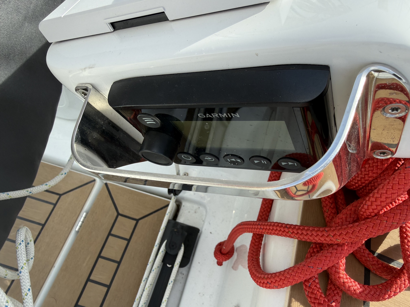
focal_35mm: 24
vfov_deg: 56.8
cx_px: 205
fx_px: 284
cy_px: 154
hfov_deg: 71.6
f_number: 2.2
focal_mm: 2.22
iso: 40
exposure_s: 1/532
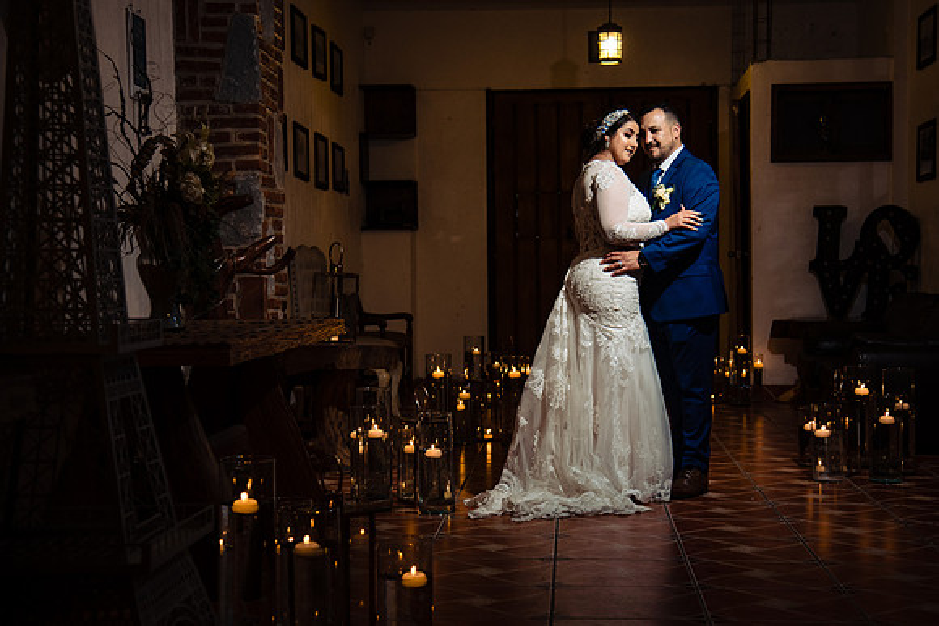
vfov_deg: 23.2
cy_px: 284
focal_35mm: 58
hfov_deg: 34.2
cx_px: 518
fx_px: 1523
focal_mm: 52
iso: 800
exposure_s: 1/160
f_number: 4
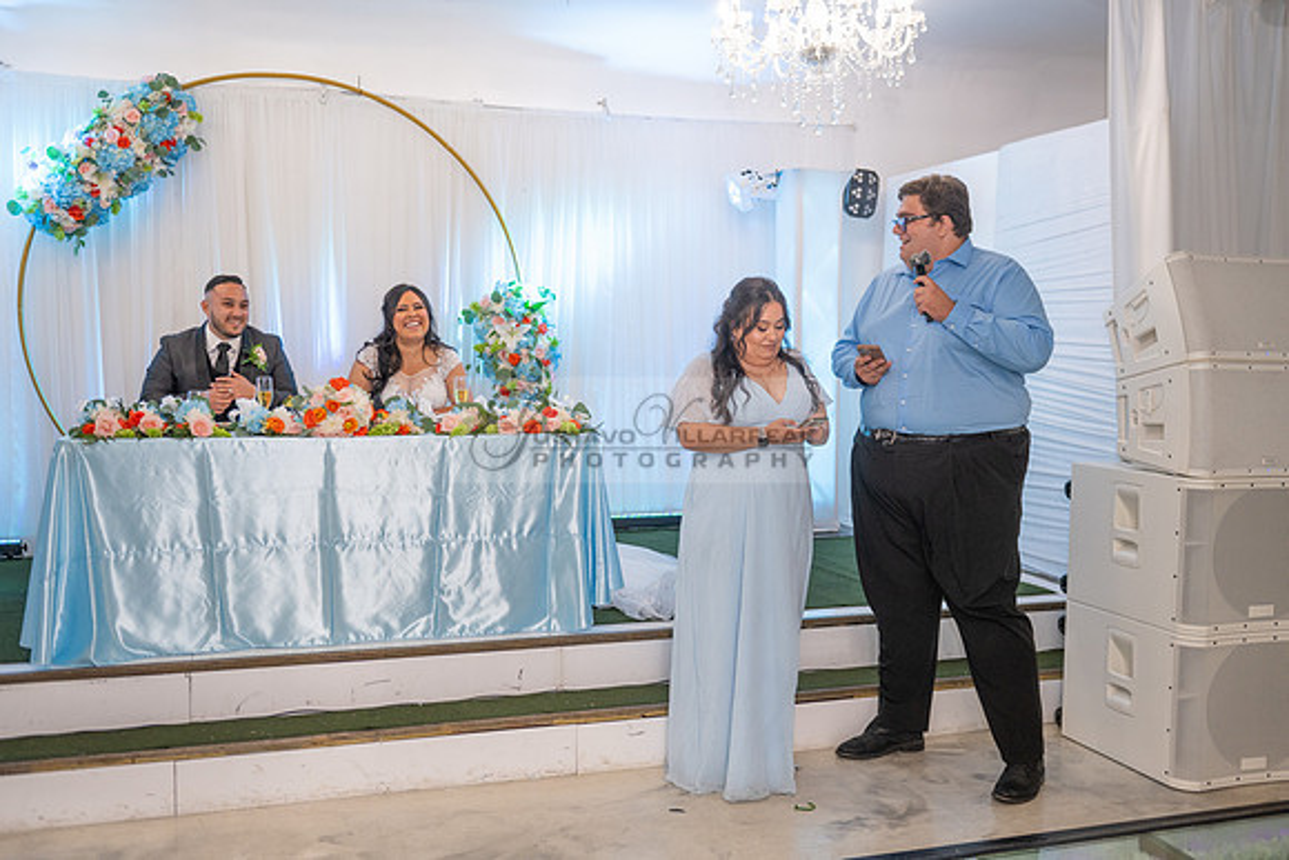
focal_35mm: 35
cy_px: 430
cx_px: 644
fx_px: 1253
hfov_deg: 54.4
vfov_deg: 37.9
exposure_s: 1/160
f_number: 3.2
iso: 1000
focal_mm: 35
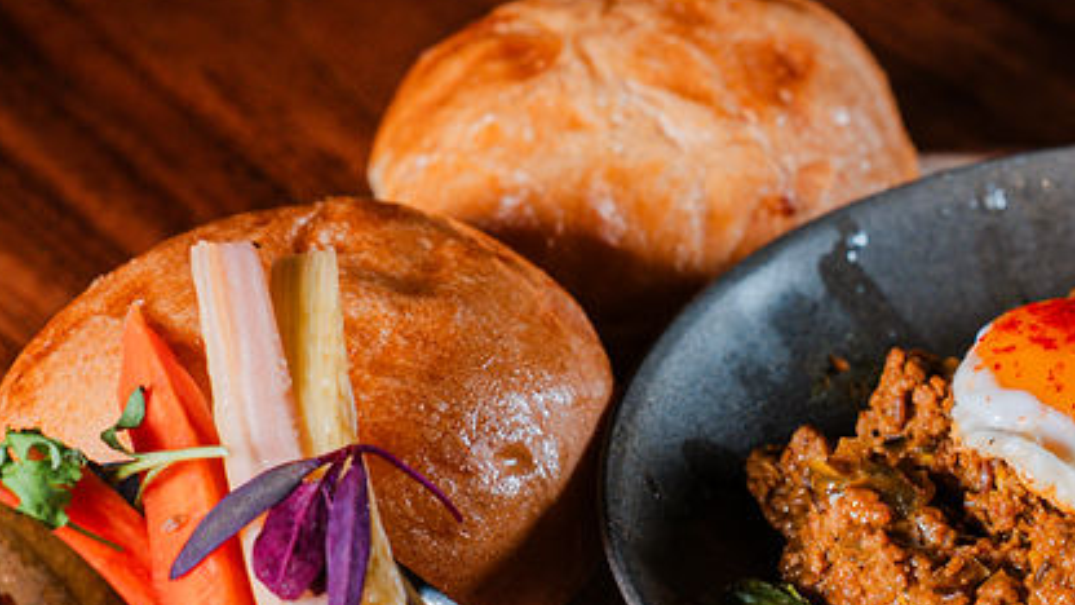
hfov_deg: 17.6
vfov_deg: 10.2
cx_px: 1051
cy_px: 350
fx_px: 3392
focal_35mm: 119
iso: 320
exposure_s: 1/125
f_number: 5.6
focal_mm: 43
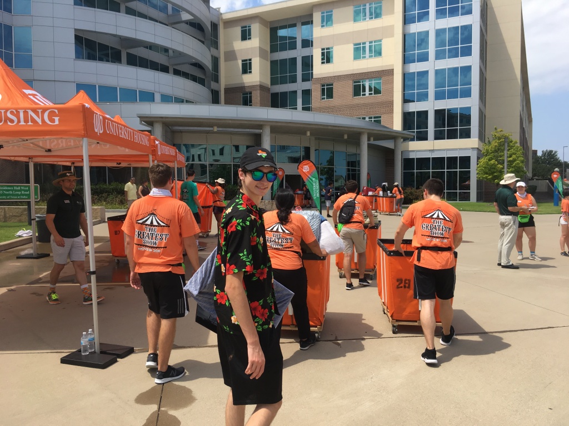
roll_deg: +1.8
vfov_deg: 48.2
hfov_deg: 61.7
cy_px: 213
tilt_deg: -3.0
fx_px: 477
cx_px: 284
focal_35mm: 29
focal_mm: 4.15
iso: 25
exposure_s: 1/1148
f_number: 2.2
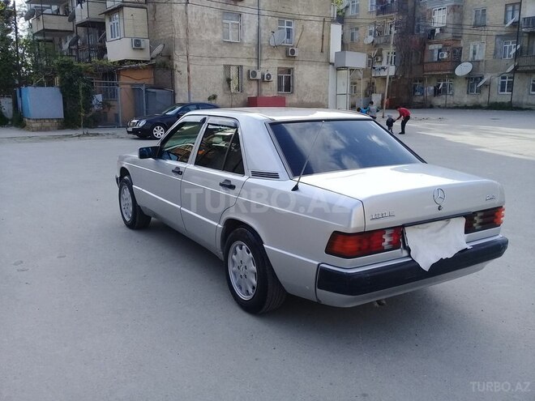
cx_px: 268
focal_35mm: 31
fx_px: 479
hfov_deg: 58.4
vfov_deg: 45.4
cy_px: 200
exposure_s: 1/501
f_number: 2.2
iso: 50
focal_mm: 3.3
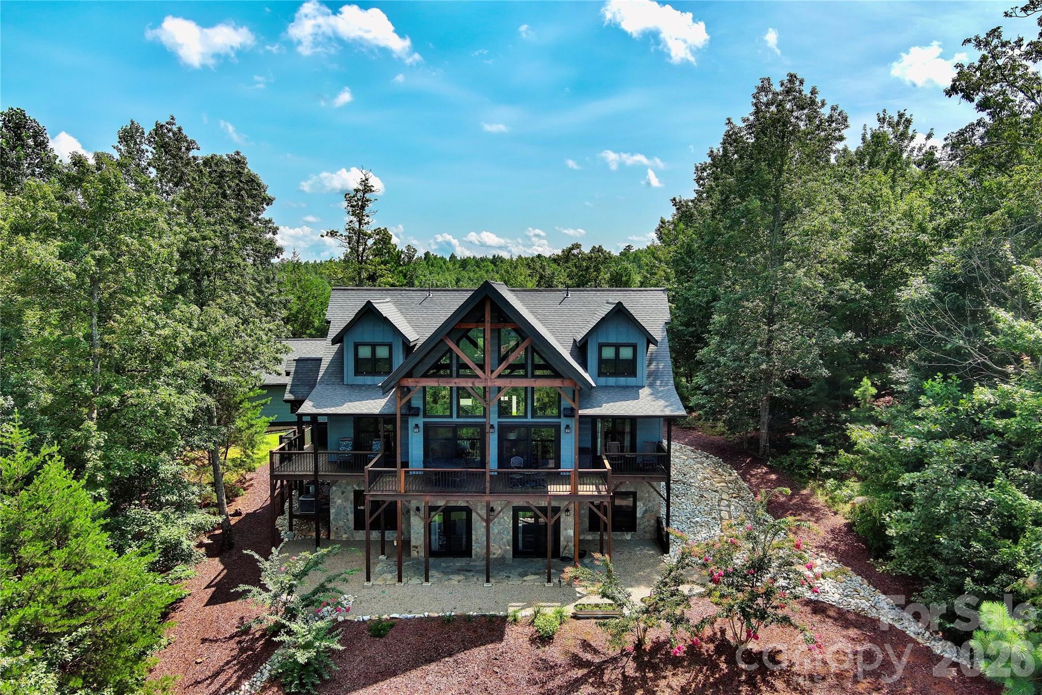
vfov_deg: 45.0
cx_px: 521
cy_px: 348
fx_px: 839
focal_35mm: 29
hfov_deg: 63.7
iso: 101
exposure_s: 1/1700
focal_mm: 10.57
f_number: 2.8
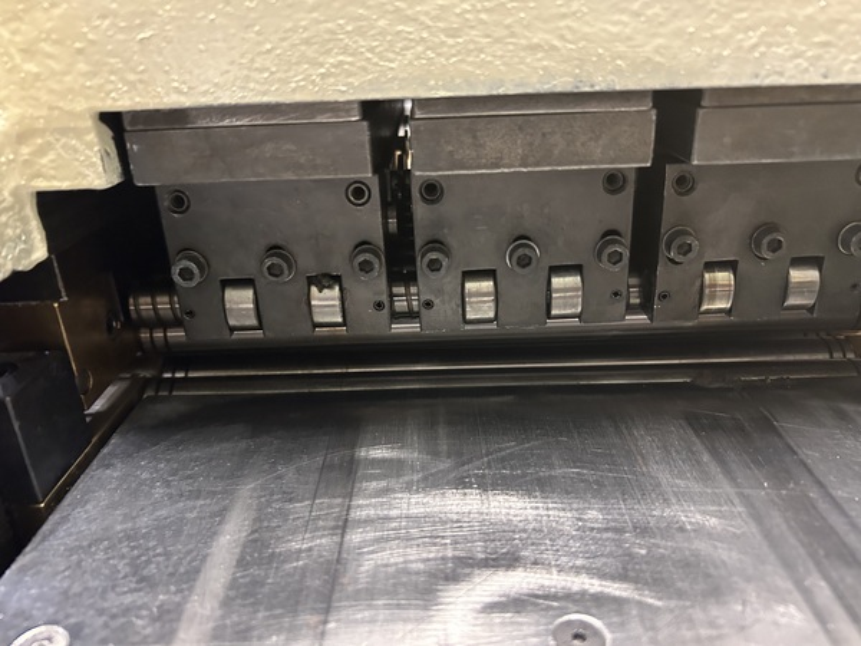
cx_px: 430
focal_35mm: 26
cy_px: 323
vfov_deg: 53.1
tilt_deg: -23.3
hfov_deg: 67.3
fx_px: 647
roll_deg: +1.8
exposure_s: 1/40
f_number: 1.5
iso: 640
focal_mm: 5.7
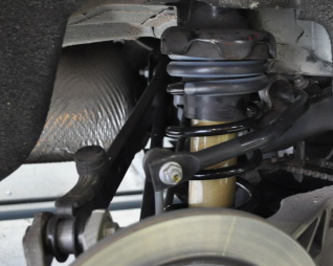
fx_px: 601
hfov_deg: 30.8
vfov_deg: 24.9
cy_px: 110
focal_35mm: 61
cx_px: 217
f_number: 4.2
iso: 1400
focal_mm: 26
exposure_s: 1/30
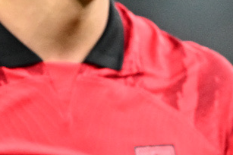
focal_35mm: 2671
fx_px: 17269
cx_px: 121
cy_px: 217
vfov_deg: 0.5
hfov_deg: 0.8
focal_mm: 400
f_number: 2.8
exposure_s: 1/1000
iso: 1600
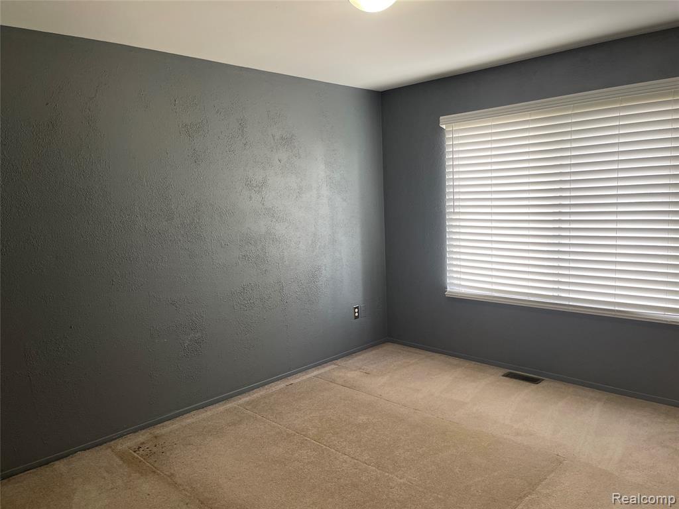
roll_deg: +1.7
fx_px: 490
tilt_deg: -6.8
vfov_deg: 54.9
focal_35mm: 25
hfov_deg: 69.4
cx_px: 340
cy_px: 254
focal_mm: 5.1
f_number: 1.6
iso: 125
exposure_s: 1/120
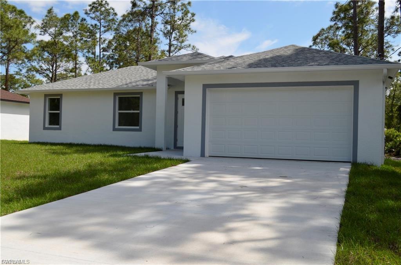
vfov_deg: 36.7
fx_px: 400
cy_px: 132
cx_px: 200
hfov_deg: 53.3
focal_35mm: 36
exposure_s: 1/250
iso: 100
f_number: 8
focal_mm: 24
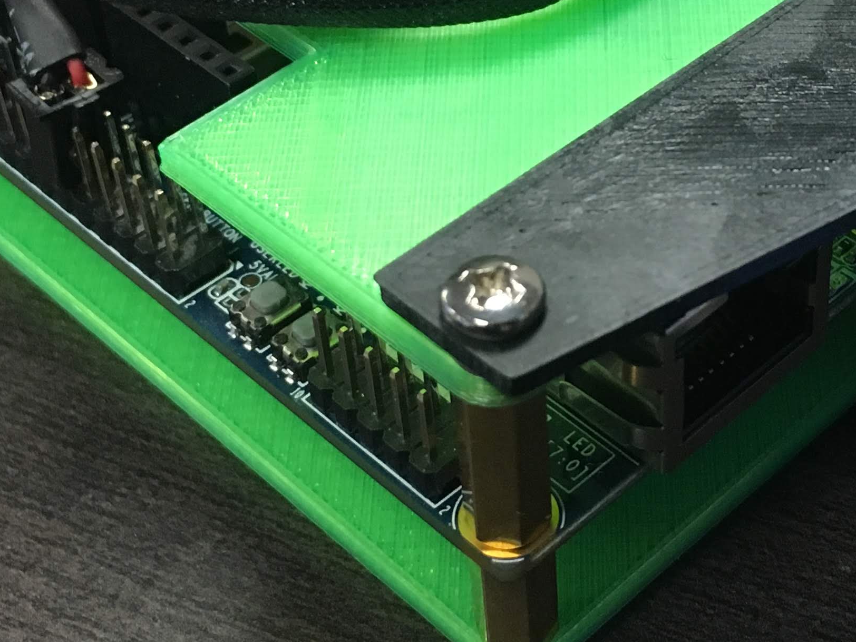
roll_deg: +1.0
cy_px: 161
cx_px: 614
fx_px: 1780
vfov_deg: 20.3
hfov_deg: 26.8
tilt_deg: -41.5
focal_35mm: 72
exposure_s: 1/30
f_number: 2.2
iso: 160
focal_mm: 4.15
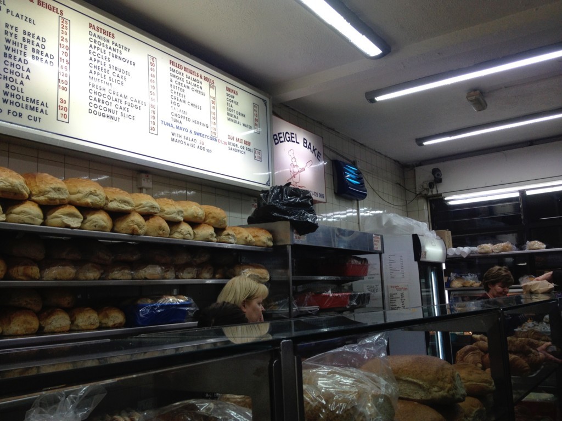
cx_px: 281
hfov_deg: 52.6
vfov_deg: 40.7
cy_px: 210
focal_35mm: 35
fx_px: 568
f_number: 2.4
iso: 80
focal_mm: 4.28
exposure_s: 1/120
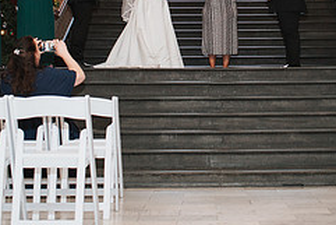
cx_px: 241
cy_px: -8
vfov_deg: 15.6
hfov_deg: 23.4
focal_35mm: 86
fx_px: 803
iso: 1000
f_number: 3.5
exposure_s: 1/200
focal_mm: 35
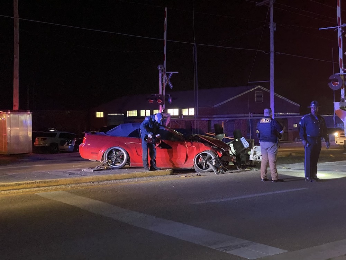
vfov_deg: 28.0
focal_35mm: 52
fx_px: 520
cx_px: 173
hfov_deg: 36.8
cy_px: 130
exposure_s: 1/15
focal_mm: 6
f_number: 2
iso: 1600
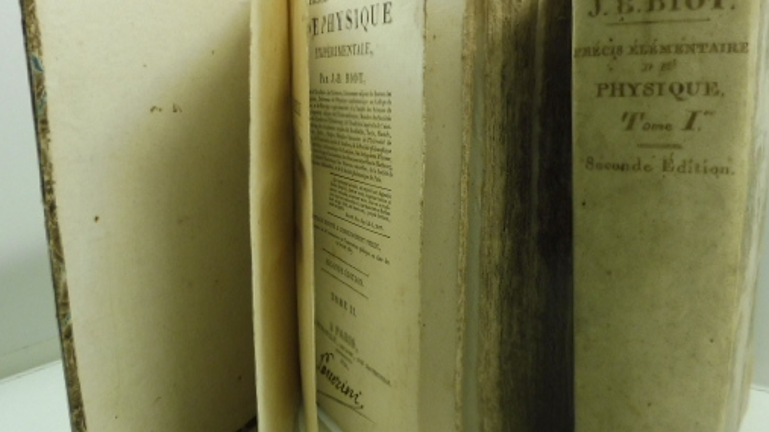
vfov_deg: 35.6
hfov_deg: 59.3
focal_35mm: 33
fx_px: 673
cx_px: 435
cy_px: 220
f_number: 3.3
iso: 200
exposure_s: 1/30
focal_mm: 4.3
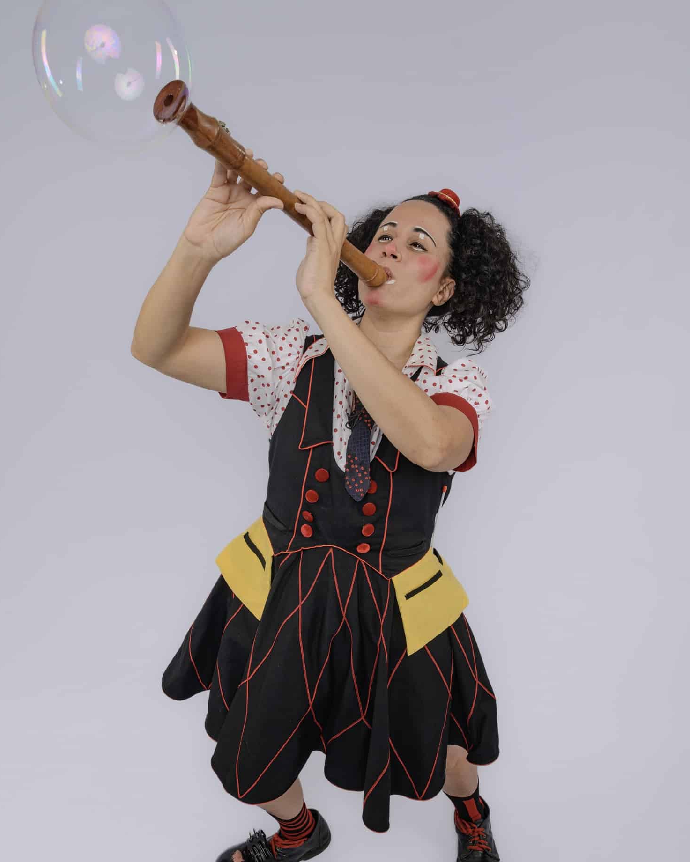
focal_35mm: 23
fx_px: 587
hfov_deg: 60.9
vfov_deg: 72.6
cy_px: 431
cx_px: 342
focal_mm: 20
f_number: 9
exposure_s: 1/200
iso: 64
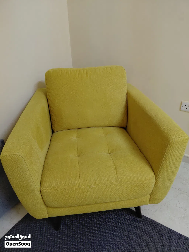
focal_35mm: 25
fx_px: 182
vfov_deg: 69.4
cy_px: 126
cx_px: 94
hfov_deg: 54.9
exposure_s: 1/30
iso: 320
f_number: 1.8
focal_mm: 4.69
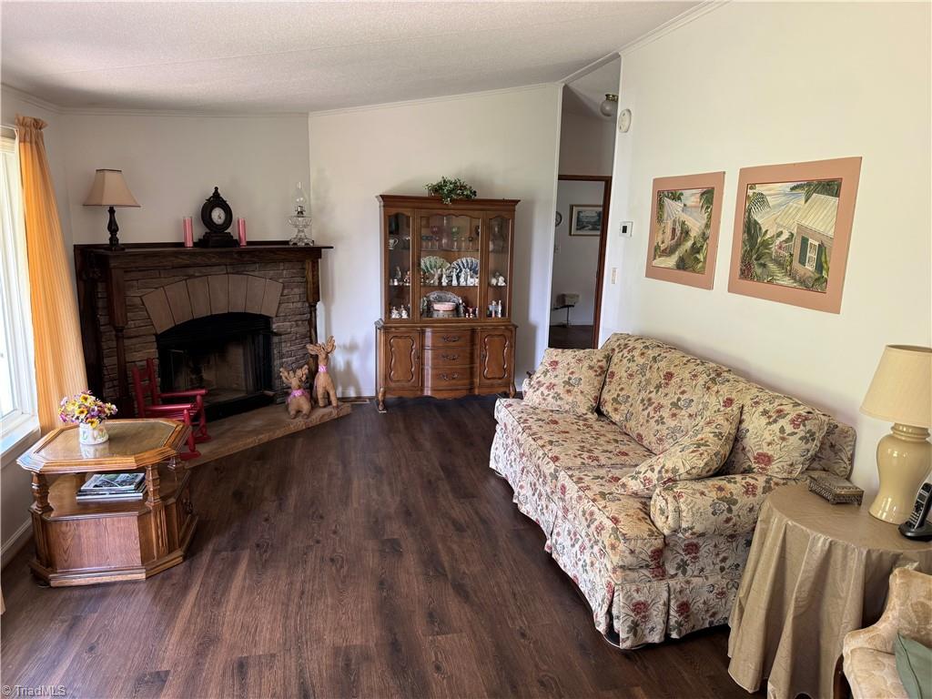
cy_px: 350
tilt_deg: -11.8
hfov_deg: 71.6
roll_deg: -0.9
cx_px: 466
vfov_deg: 56.8
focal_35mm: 24
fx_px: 646
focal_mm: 6.76
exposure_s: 1/60
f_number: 1.78
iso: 125
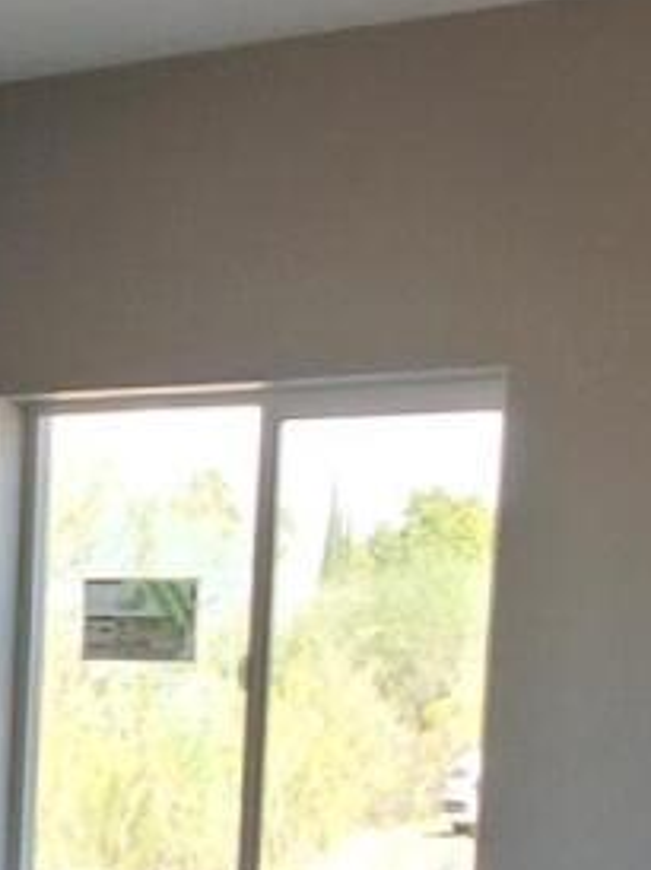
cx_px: -241
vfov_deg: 19.2
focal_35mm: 95
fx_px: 2386
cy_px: 1118
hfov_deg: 14.7
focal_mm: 1.8
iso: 125
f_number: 2.2
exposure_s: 1/50
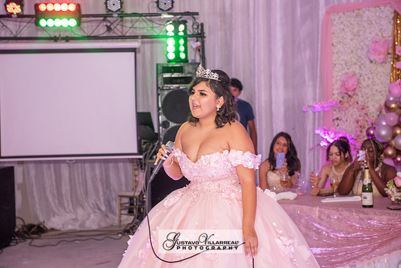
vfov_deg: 19.5
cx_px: 200
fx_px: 780
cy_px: 134
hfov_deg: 28.8
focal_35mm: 70
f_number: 4
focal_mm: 70
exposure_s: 1/60
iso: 1250
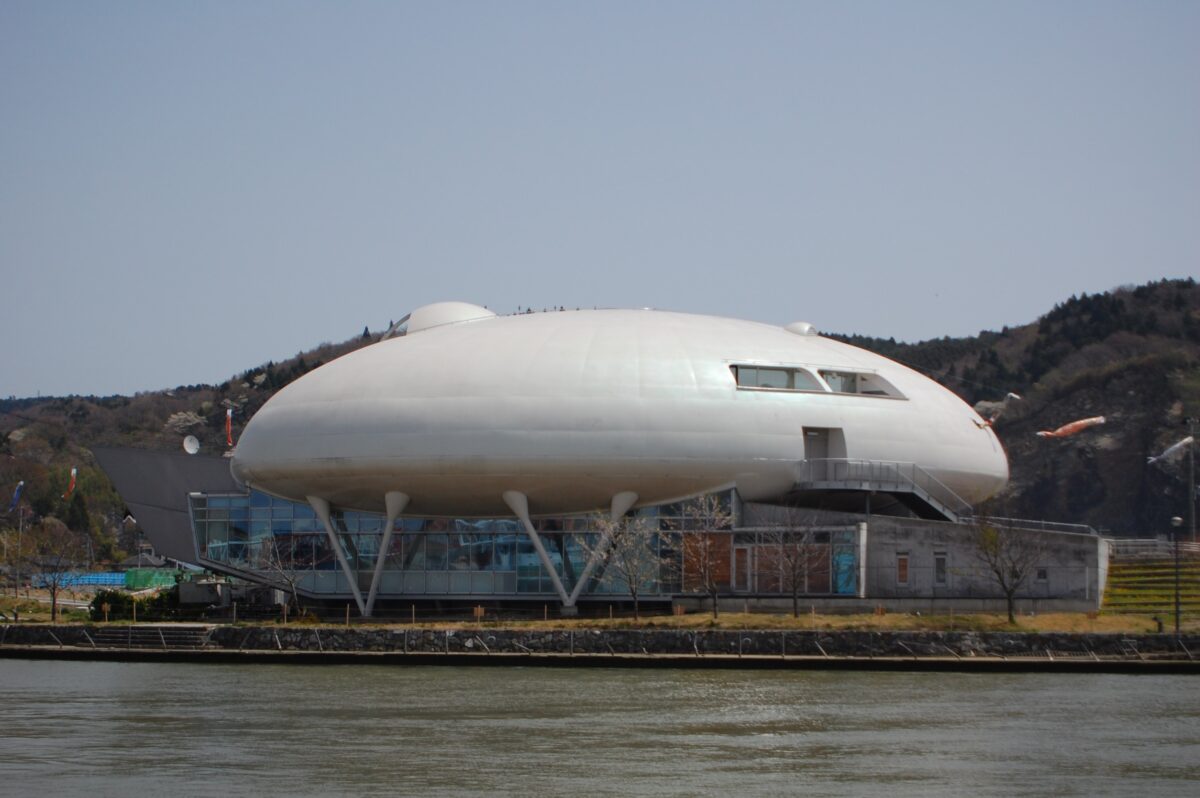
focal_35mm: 78
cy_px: 399
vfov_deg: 17.5
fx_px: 2598
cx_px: 600
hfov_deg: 26.0
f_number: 5.6
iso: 200
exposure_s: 1/1600
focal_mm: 52
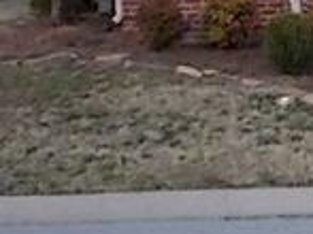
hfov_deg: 15.7
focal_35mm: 116
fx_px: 1048
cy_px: -118
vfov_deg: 12.2
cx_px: 464
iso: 80
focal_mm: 6
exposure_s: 1/80
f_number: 3.6
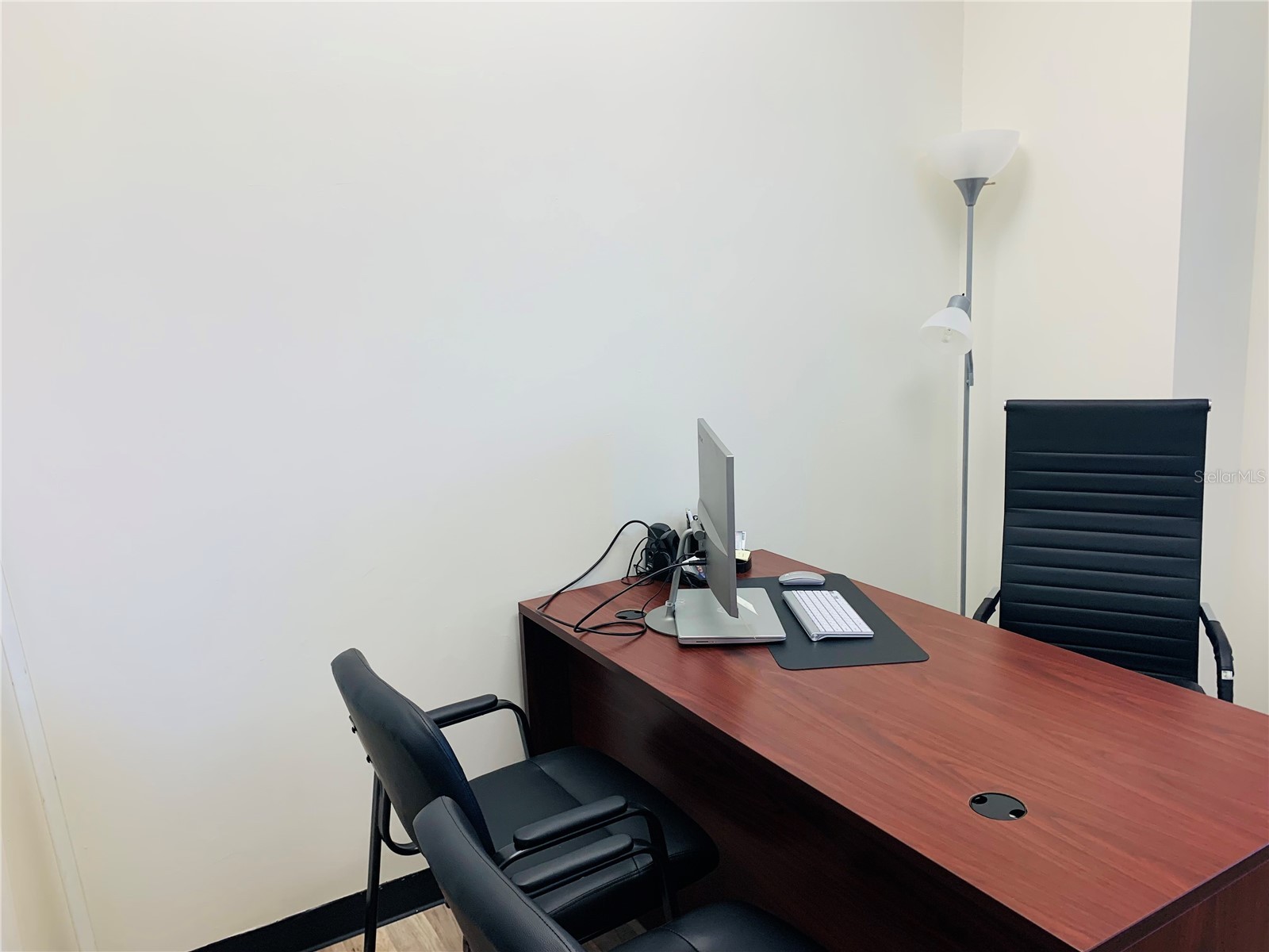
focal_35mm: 26
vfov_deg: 53.1
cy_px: 476
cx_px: 634
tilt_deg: -12.0
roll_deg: +3.5
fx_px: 953
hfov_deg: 67.3
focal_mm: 4.25
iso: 64
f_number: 1.8
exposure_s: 1/120
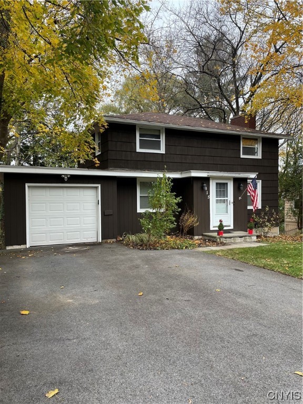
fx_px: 303
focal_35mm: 26
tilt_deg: +1.3
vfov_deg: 67.3
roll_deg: +0.5
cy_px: 202
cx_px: 152
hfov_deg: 53.1
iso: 32
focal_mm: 4.2
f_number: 1.6
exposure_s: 1/392
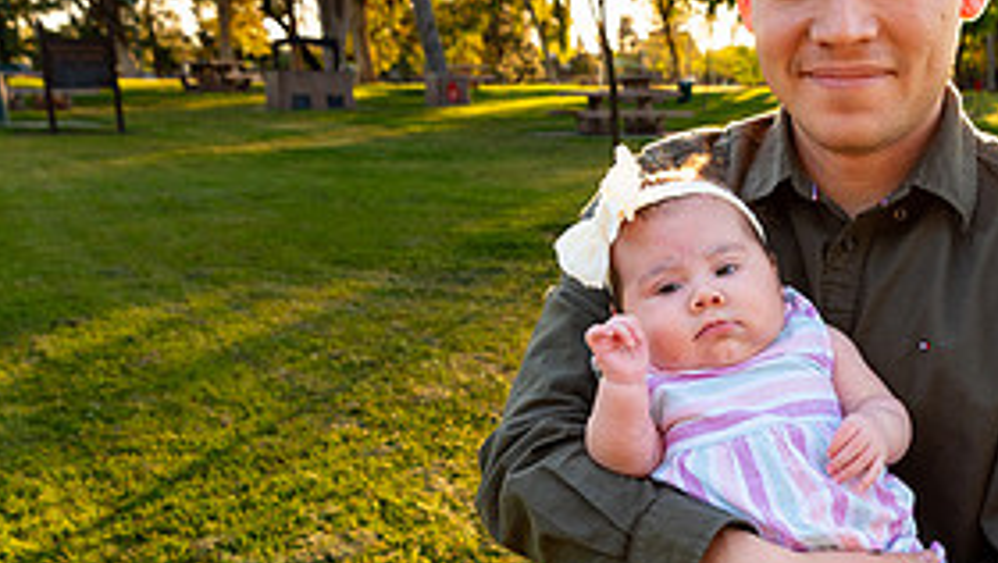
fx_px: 1377
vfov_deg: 22.8
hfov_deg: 38.4
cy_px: 451
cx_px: 791
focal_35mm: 52
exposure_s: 1/320
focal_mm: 24
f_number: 5.6
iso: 200
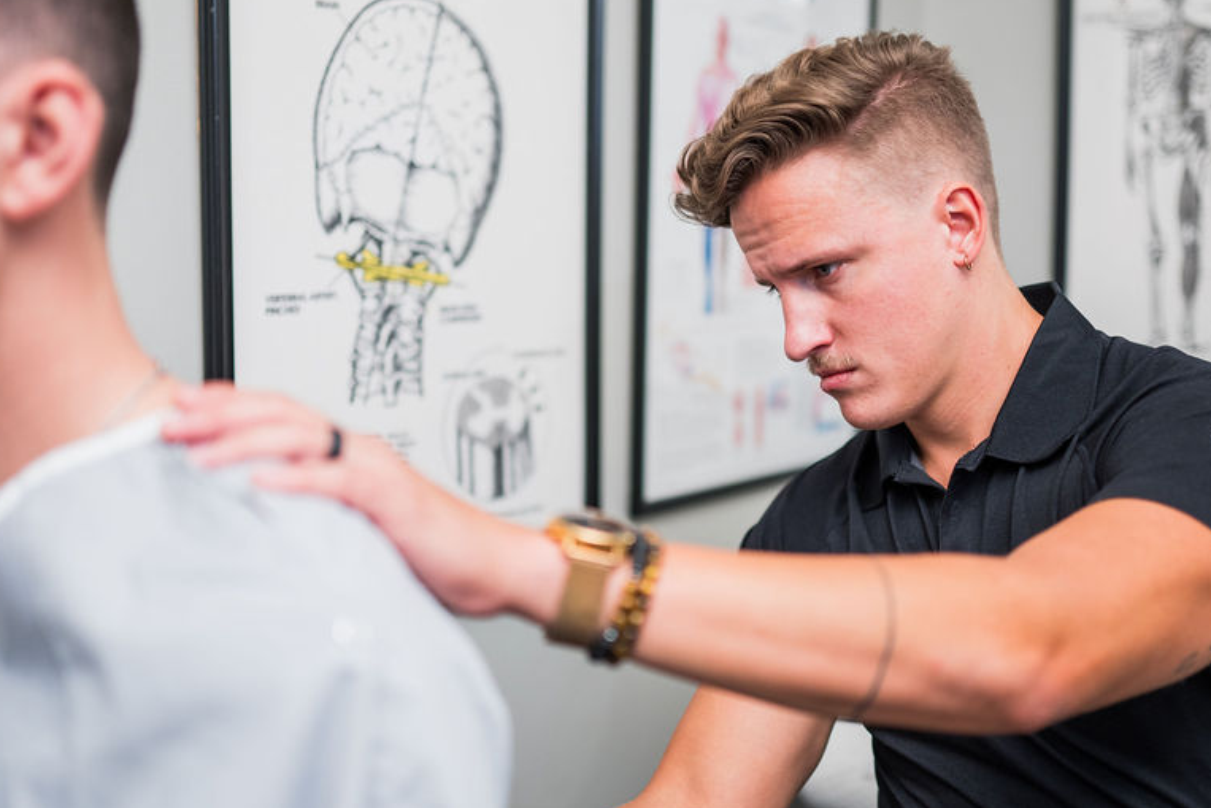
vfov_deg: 28.7
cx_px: 638
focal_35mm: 47
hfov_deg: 41.9
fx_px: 1581
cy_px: 418
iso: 640
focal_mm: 35
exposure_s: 1/320
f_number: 1.4
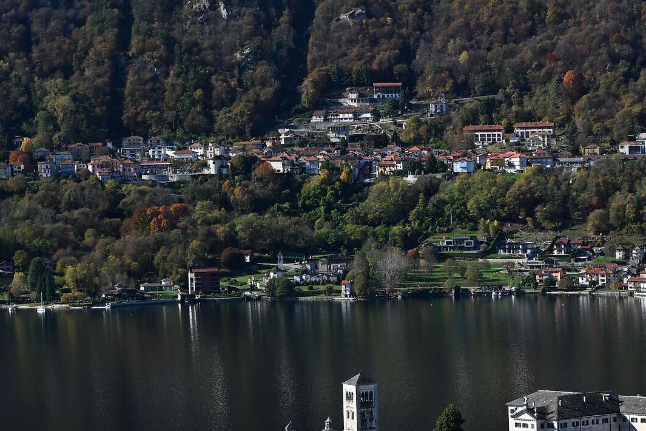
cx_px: 671
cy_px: 453
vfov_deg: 8.1
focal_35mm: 169
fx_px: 3032
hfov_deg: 12.0
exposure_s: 1/100
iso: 100
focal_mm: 75
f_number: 9
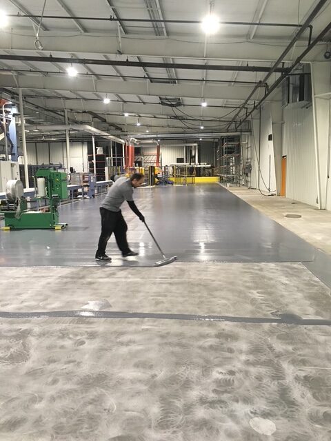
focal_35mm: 29
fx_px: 370
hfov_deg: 48.2
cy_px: 220
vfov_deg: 61.7
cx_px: 166
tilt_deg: -5.8
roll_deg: +2.1
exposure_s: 1/30
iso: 125
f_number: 2.2
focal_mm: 4.15
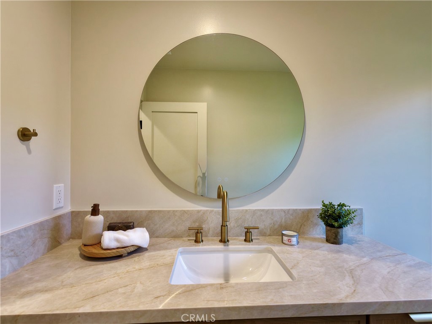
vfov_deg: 78.1
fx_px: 200
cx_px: 216
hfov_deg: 94.5
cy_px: 162
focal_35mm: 16
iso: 330
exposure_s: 1/50
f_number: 2.2
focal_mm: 3.05
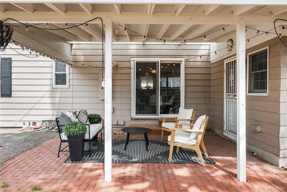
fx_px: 191
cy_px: 96
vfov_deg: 53.1
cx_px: 144
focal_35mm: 24
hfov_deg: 73.7
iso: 200
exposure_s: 1/50
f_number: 8
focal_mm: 24
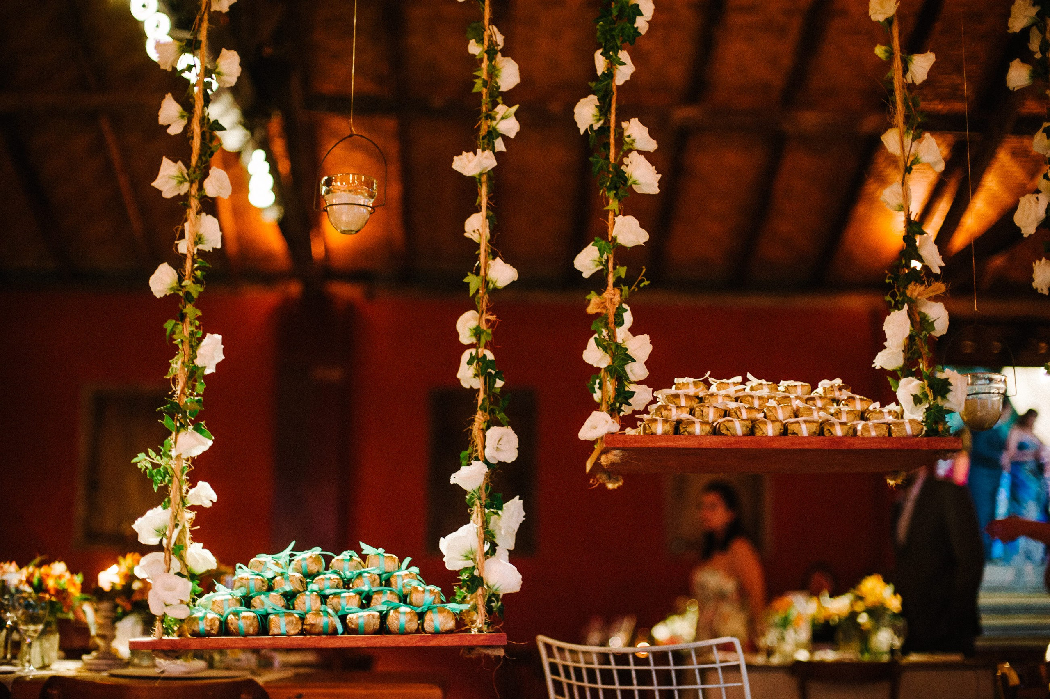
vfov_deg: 27.0
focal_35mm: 50
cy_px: 350
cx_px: 525
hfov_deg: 39.6
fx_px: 1457
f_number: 1.8
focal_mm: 50
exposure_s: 1/200
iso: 1250
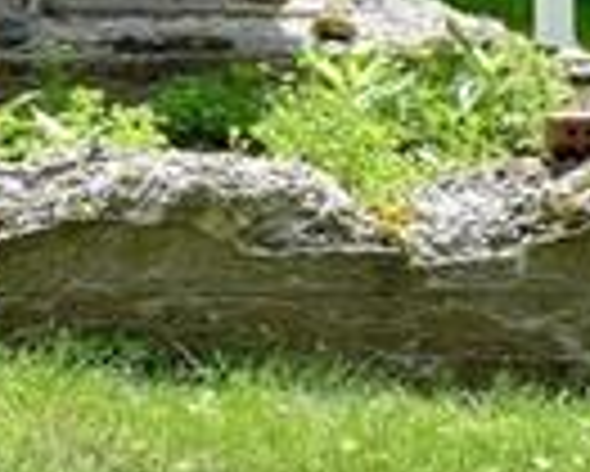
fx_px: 3600
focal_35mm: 206
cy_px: -537
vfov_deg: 7.2
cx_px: -428
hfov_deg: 9.0
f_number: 10
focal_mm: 24
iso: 360
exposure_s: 1/250
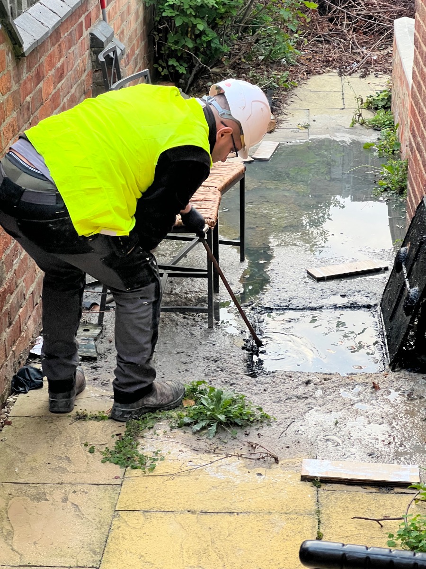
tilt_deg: -21.1
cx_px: 213
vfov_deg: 25.3
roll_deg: +1.3
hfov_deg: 19.1
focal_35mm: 77
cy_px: 284
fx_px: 1263
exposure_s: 1/60
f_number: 2.8
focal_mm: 9
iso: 200
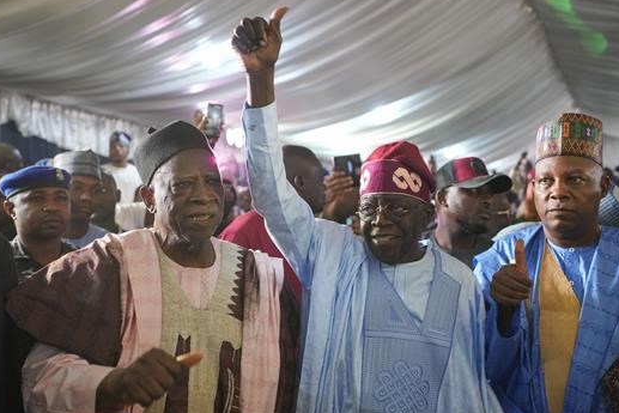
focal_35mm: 44
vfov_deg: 30.5
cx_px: 359
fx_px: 757
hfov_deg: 44.3
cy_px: 224
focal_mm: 35
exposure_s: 1/200
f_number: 2.8
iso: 1600
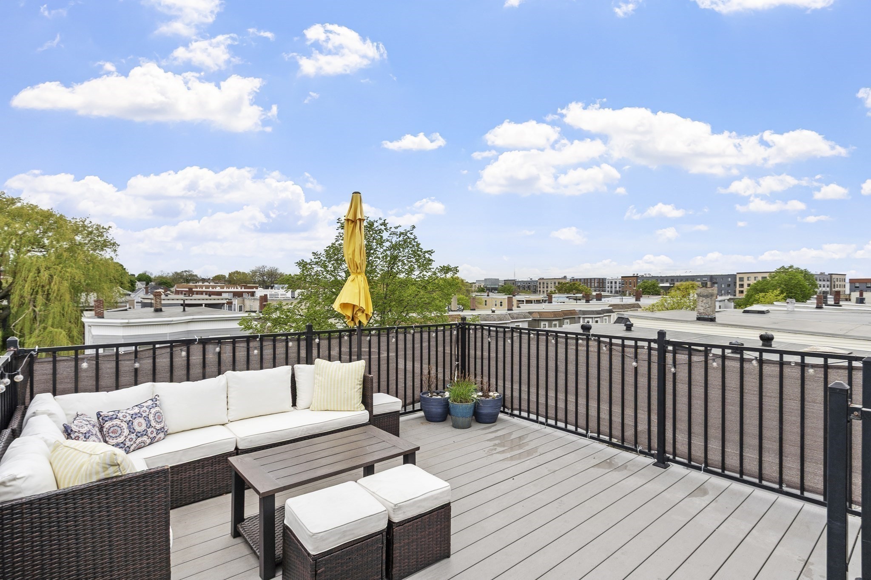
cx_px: 436
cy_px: 290
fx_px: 435
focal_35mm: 18
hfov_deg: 90.0
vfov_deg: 67.4
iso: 100
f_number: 8
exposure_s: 1/200
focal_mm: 12
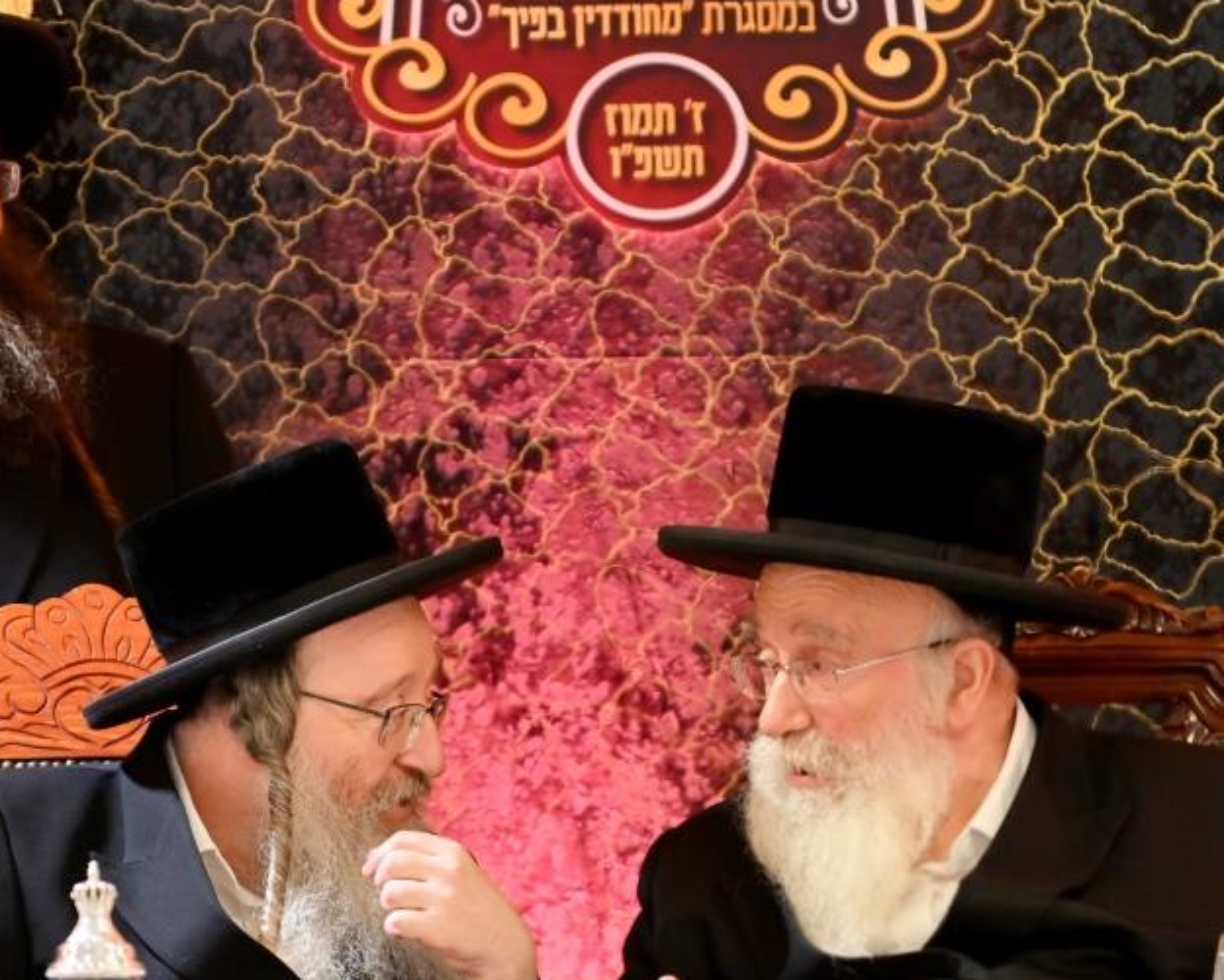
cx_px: 550
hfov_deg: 4.2
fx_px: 16700
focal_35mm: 461
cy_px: 663
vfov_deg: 3.4
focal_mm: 200
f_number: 2.8
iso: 500
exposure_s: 1/250
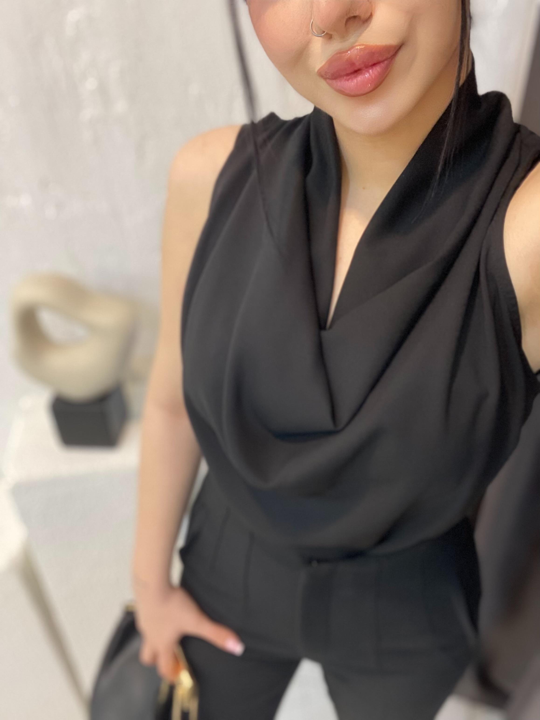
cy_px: 360
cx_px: 270
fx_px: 624
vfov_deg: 60.0
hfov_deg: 46.8
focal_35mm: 30
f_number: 2.2
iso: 160
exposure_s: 1/60
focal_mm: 2.71
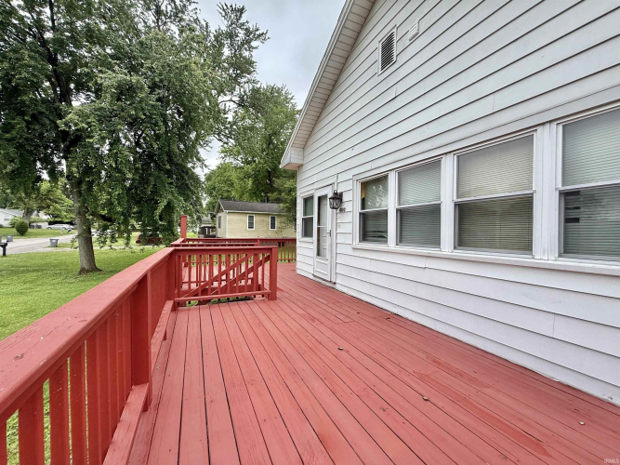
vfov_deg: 85.7
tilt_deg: -0.3
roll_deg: -1.2
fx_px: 251
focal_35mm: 14
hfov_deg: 102.1
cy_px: 232
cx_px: 310
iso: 50
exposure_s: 1/853
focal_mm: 2.22
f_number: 2.2
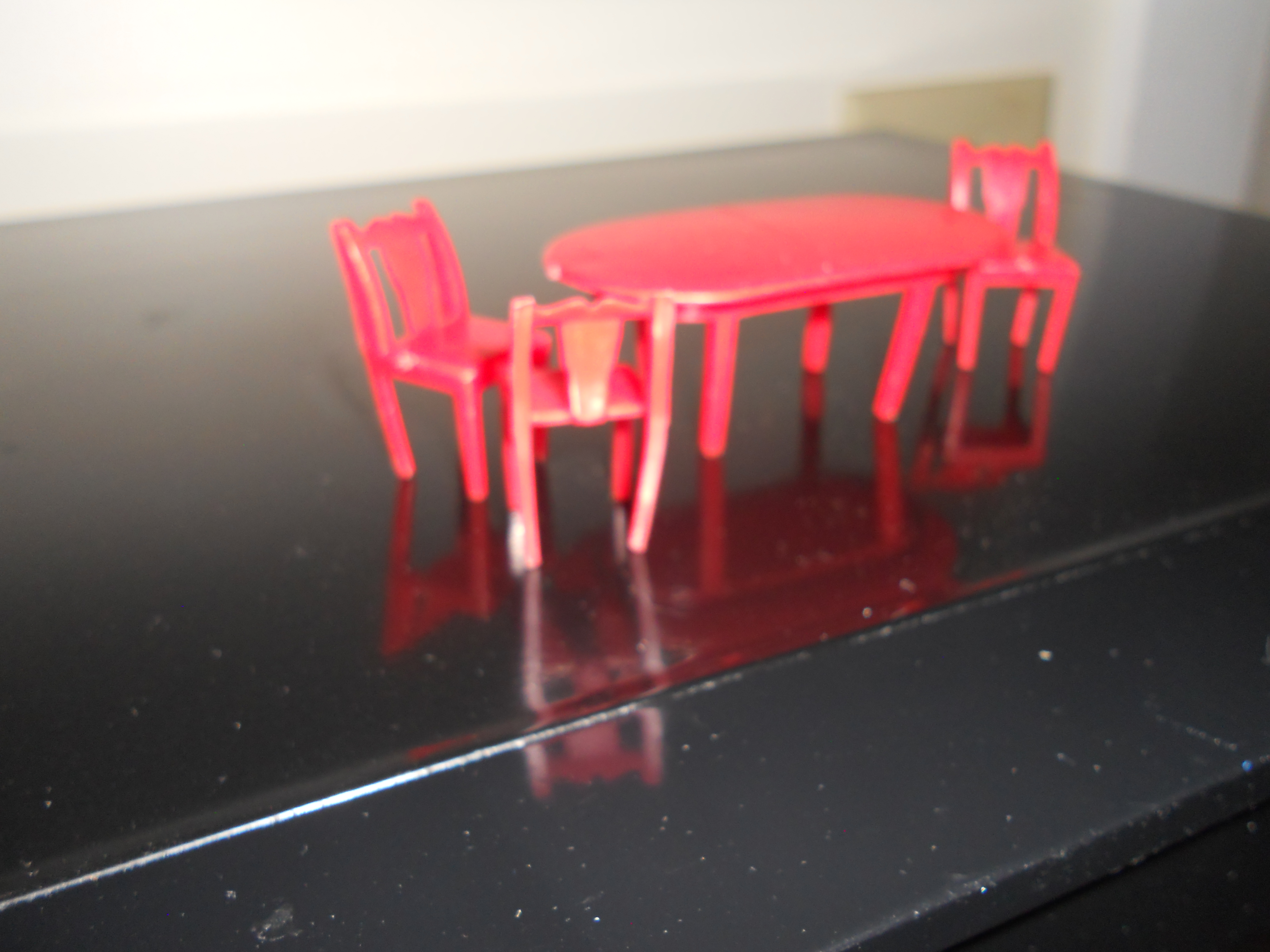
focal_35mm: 32
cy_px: 476
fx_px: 1174
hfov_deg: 56.8
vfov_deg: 44.2
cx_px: 635
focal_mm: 5.8
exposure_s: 1/25
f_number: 8.8
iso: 200
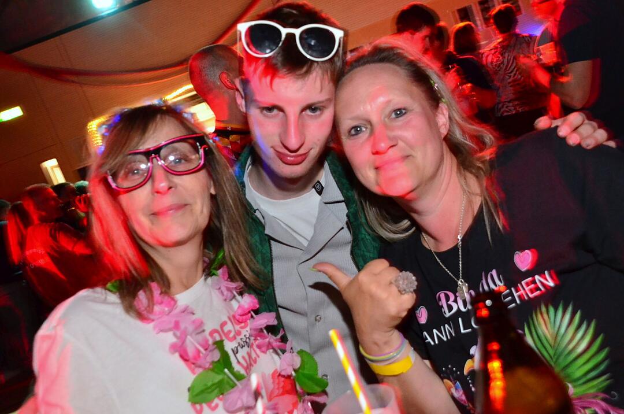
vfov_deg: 35.4
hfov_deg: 51.4
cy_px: 207
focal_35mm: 38
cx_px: 312
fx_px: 649
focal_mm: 25
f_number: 5.6
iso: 3200
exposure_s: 1/25
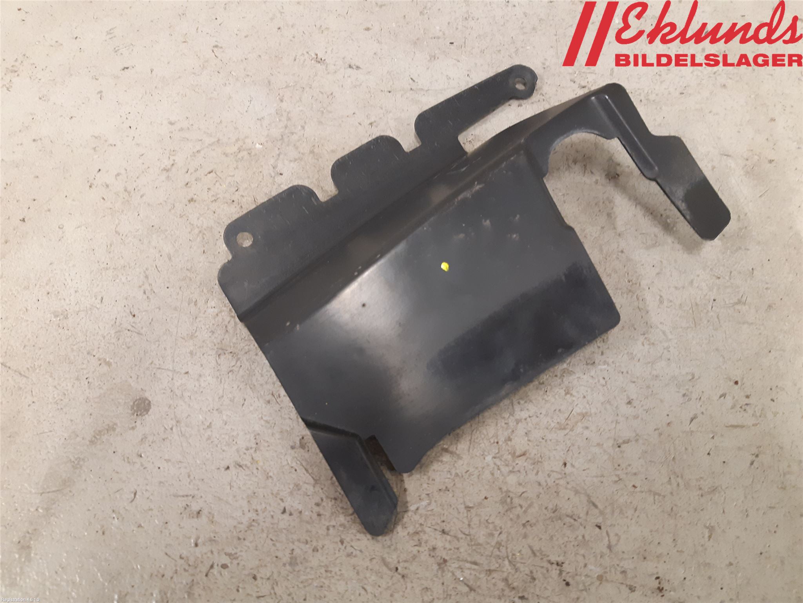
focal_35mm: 26
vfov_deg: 53.1
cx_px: 402
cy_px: 302
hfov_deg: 67.3
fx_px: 603
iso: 200
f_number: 1.7
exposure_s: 1/33
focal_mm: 3.93
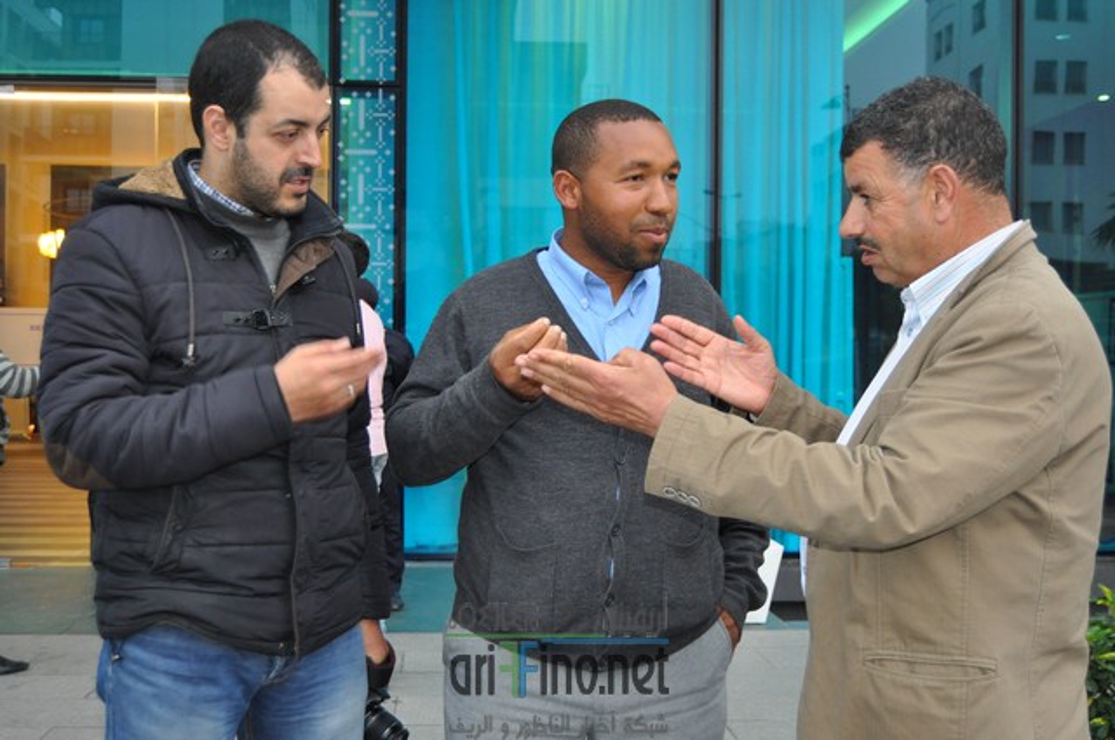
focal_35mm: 42
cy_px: 370
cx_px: 558
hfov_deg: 46.5
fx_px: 1299
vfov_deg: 31.8
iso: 800
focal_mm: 28
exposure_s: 1/60
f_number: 4
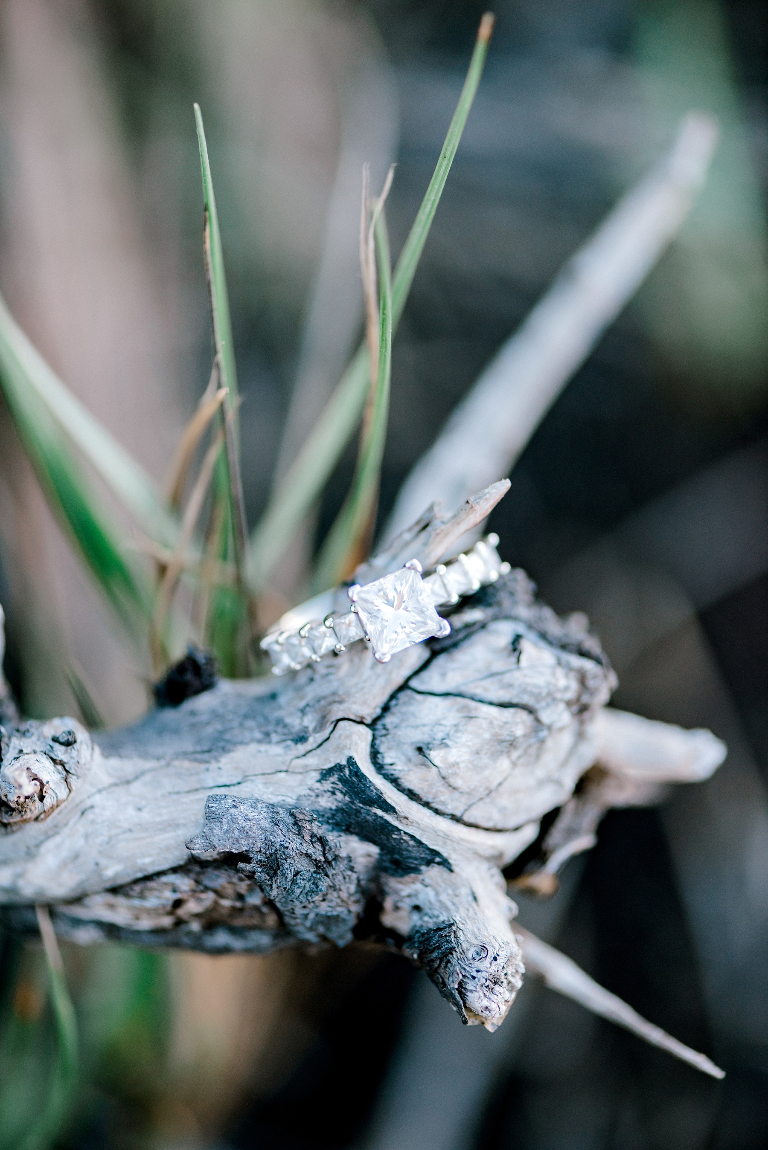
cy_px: 575
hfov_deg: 13.1
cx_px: 384
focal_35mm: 105
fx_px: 3357
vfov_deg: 19.5
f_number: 3.3
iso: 250
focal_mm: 105
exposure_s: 1/400
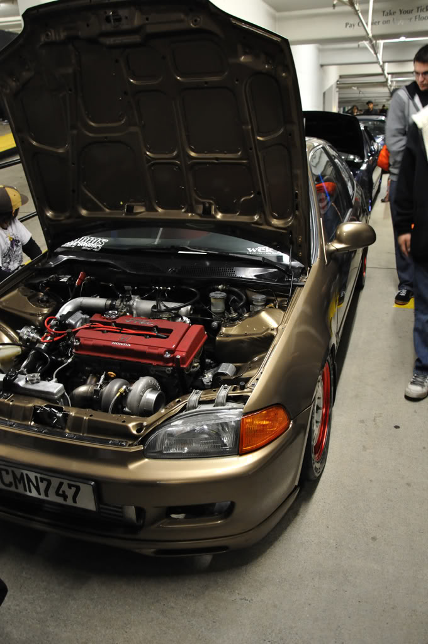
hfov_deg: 47.8
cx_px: 214
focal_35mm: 27
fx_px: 483
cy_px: 322
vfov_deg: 67.4
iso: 1250
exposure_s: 1/8
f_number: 3.5
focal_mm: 18
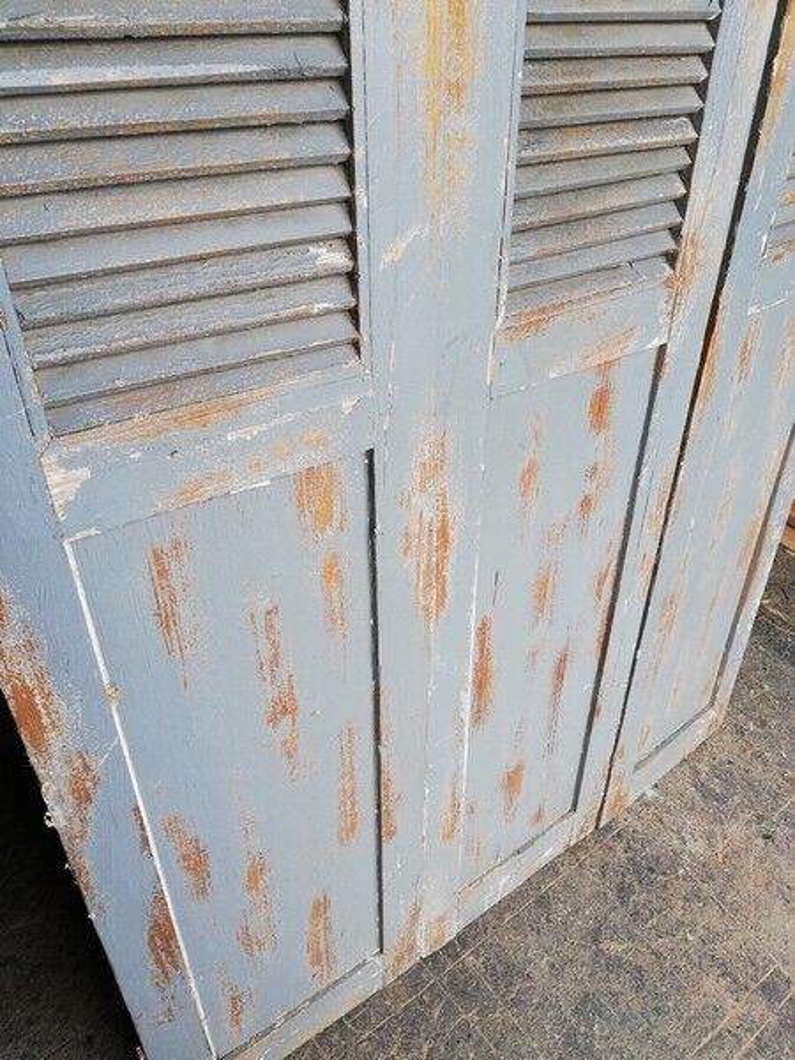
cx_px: 398
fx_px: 796
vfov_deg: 67.3
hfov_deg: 53.1
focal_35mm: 26
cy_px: 530
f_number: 2.2
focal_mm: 3.81
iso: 50
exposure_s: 1/100
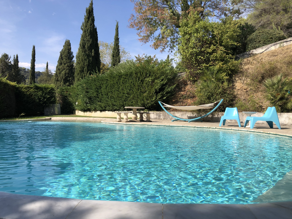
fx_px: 236
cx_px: 146
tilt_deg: +0.9
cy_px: 110
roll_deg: +0.3
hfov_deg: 63.4
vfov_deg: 49.7
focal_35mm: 28
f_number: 1.8
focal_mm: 3.99
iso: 20
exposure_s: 1/1656
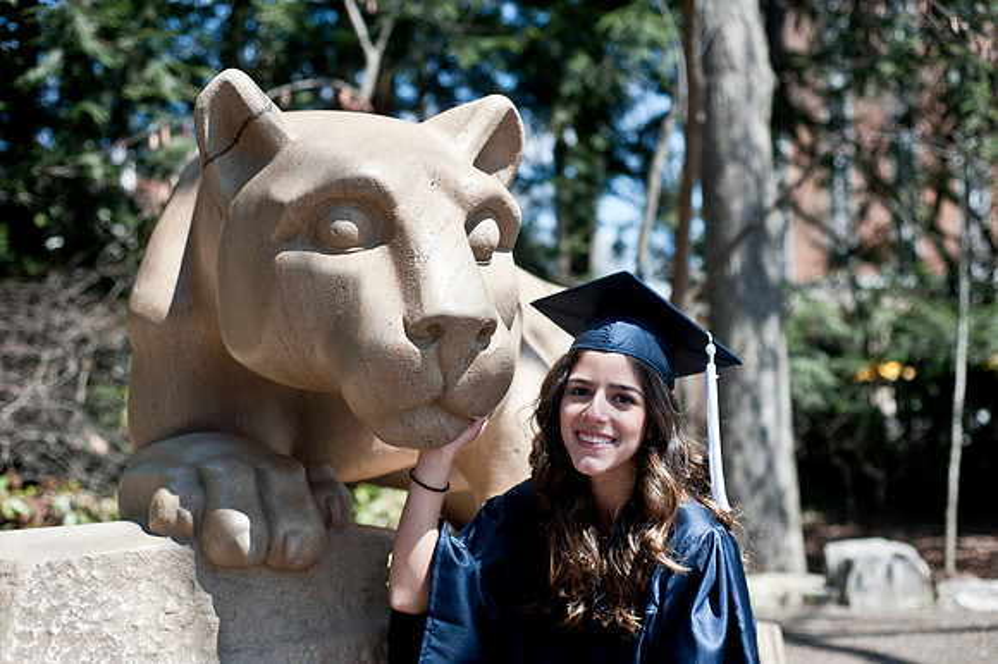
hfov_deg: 39.6
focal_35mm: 50
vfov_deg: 27.0
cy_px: 332
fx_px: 1385
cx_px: 499
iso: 100
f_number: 2.8
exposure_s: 1/2000
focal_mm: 50
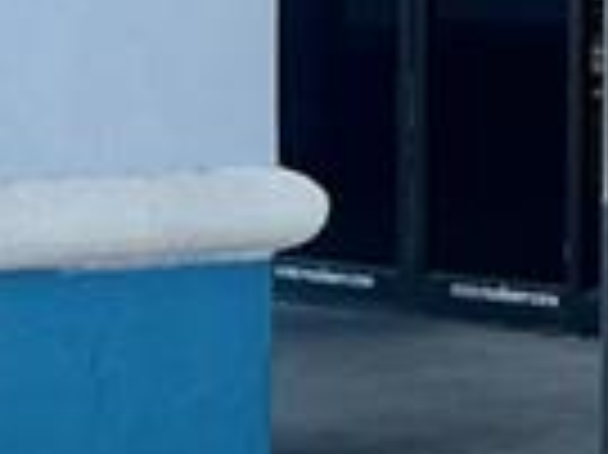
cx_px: 1856
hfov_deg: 8.4
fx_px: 3457
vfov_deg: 7.5
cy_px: -90
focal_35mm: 197
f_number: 1.6
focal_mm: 5.96
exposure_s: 1/907
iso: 50
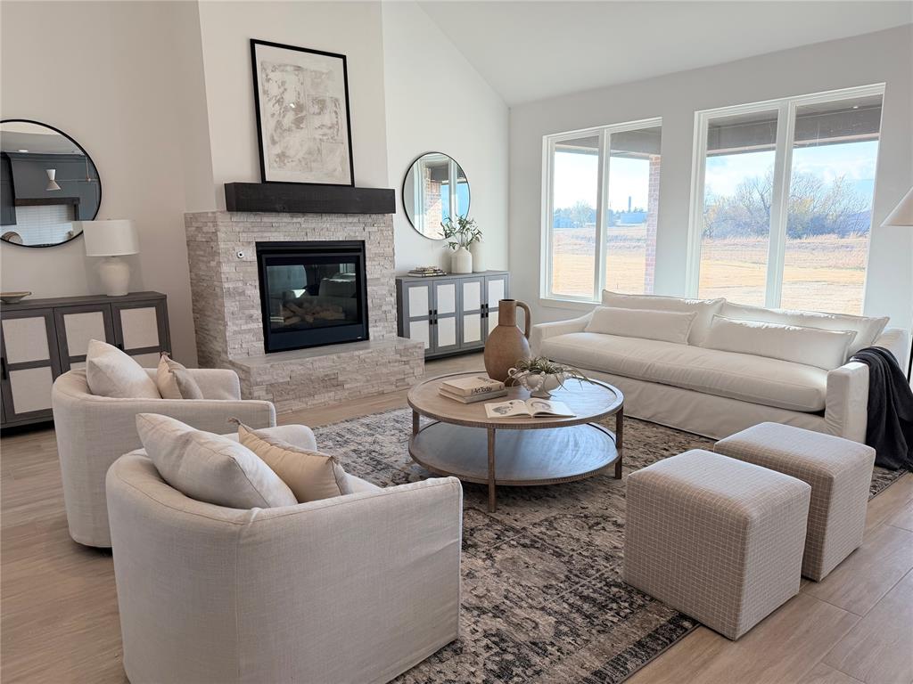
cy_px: 342
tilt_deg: -10.1
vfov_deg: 56.8
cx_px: 456
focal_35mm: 24
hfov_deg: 71.6
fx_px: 633
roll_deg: +1.3
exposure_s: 1/294
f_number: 1.78
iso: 80
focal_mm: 6.76
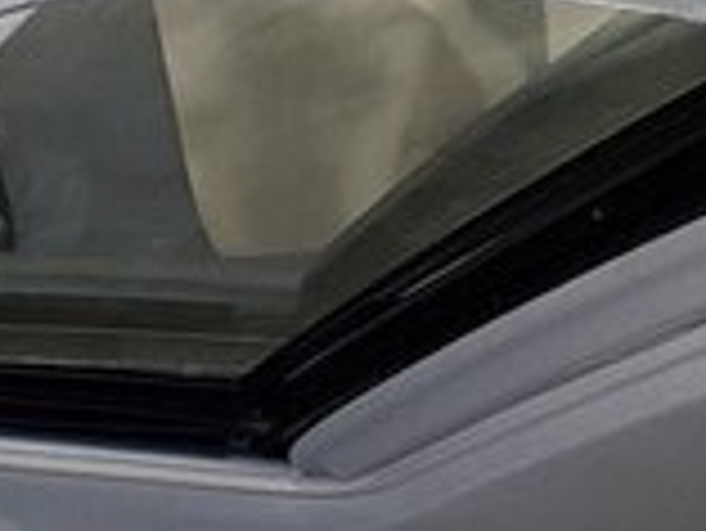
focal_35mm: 109
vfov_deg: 12.1
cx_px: -126
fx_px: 2225
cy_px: 1069
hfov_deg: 17.3
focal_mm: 4.2
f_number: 1.7
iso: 160
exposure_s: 1/20
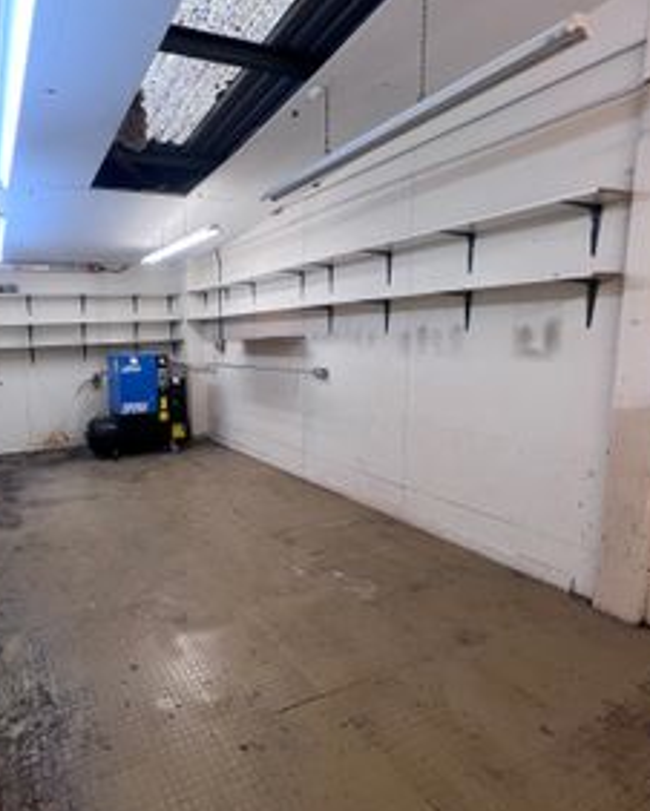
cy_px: 403
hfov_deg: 69.1
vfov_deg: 86.3
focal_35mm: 18
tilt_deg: -7.0
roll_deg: +1.6
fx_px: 432
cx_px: 164
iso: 64
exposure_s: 1/100
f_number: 1.8
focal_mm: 1.57
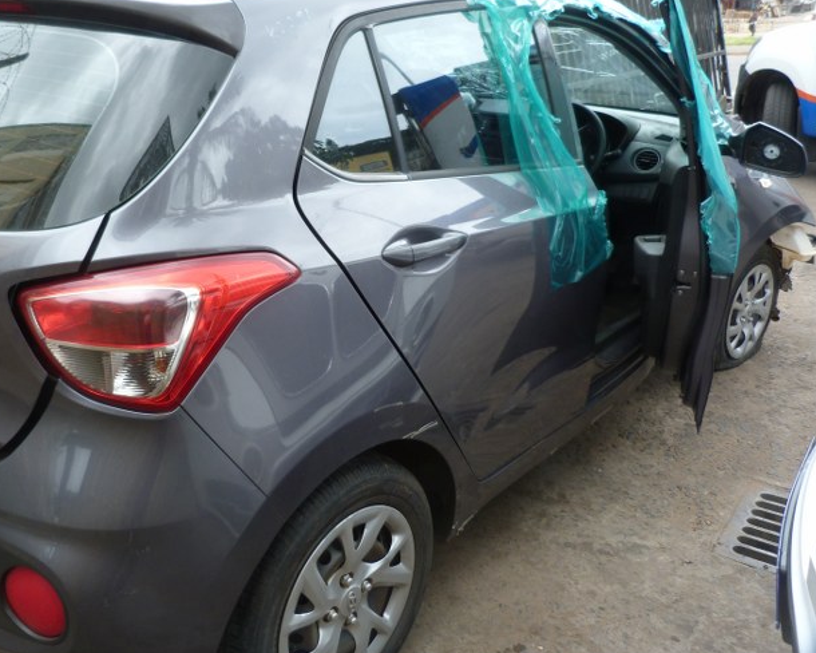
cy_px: 277
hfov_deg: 55.0
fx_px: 773
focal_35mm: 32
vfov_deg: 45.7
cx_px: 306
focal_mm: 4.5
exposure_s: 1/125
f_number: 2.8
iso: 80
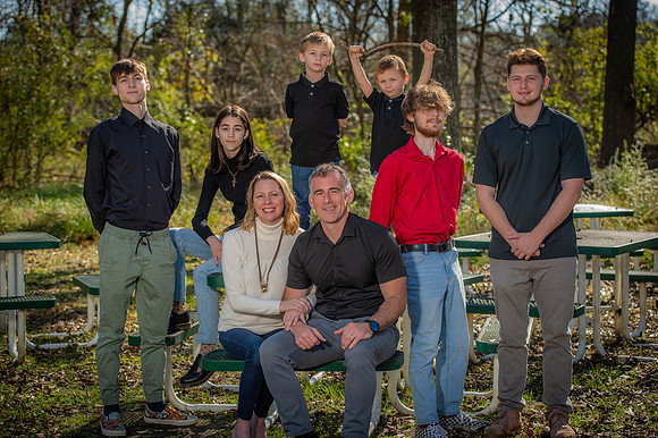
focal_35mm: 70
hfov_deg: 28.9
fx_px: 1279
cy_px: 219
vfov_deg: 19.4
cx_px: 329
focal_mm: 70
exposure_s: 1/250
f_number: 4
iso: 50
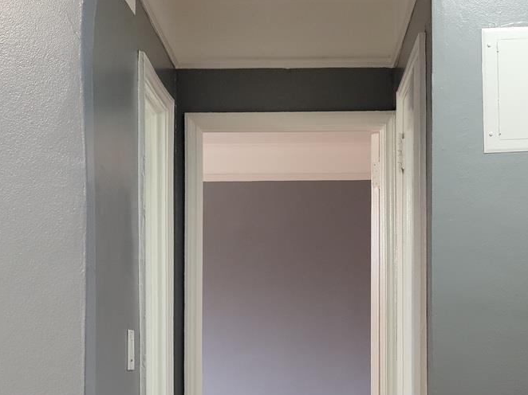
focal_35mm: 68
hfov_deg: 28.6
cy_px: 331
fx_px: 1037
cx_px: 268
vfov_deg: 21.3
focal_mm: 7
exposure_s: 1/60
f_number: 1.8
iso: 100
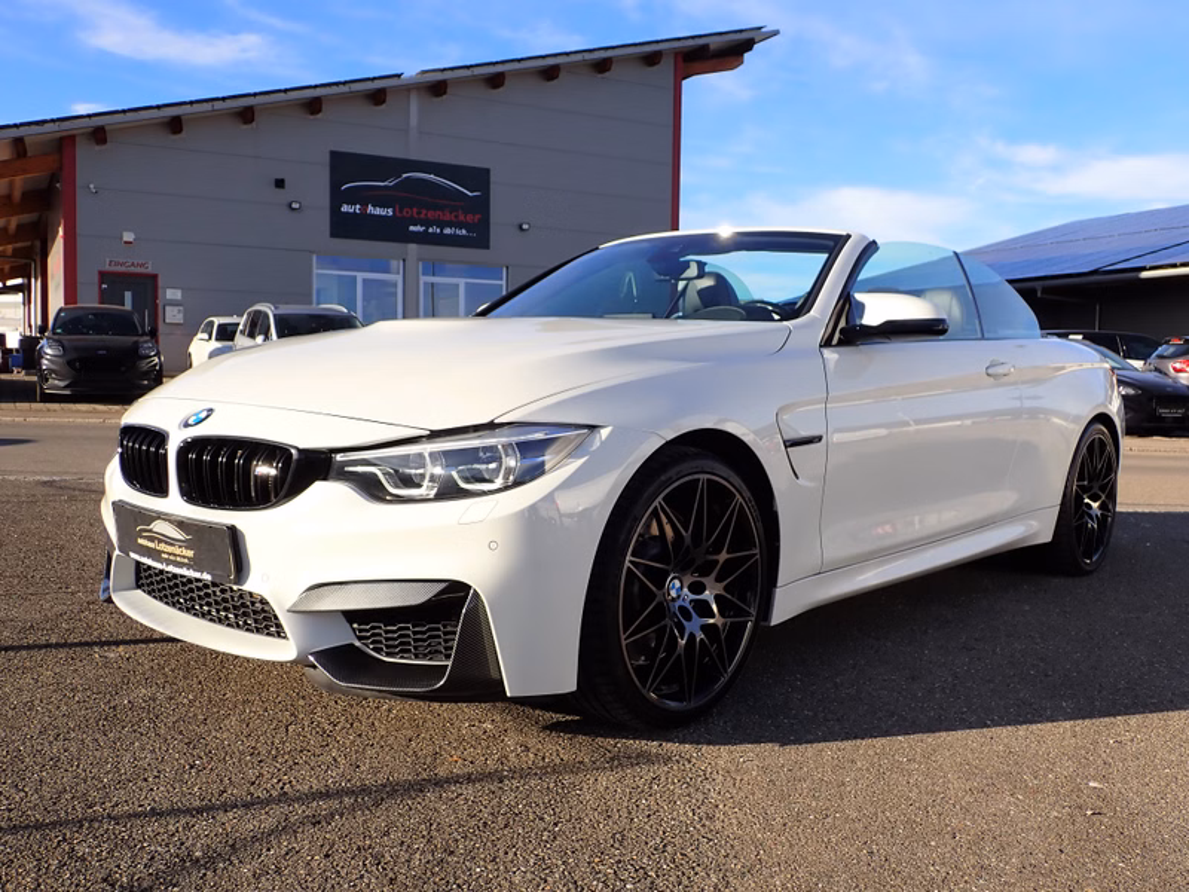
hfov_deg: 56.8
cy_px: 446
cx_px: 594
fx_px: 1099
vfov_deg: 44.2
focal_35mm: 32
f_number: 3.2
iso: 100
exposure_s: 1/640
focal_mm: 5.79
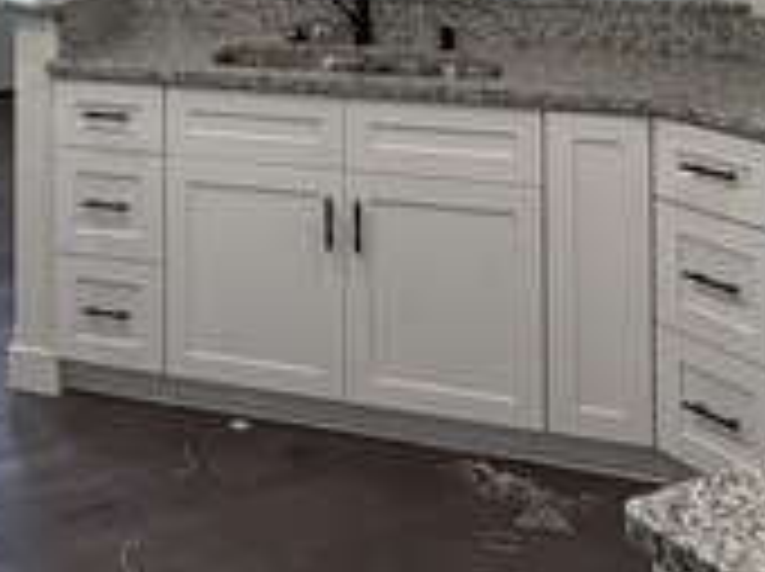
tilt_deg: +0.4
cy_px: -171
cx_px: 65
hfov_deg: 33.0
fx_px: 1214
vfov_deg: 23.4
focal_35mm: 55
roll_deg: +0.3
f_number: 2.2
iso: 250
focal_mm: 2.22
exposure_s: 1/120
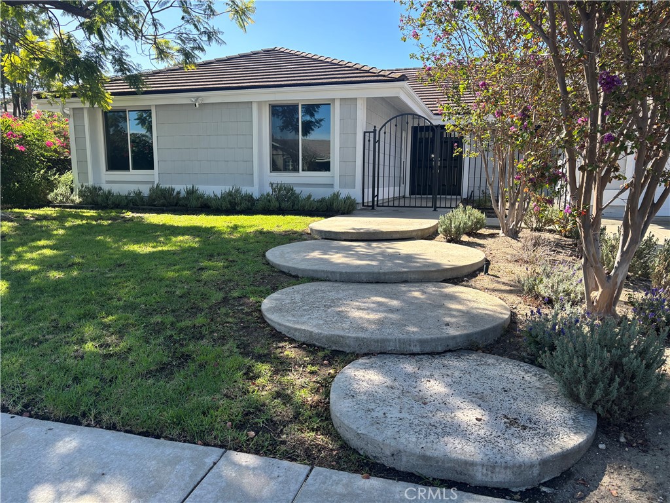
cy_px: 252
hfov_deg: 67.3
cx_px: 335
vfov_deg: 53.1
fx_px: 503
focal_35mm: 26
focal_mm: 5.96
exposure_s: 1/1047
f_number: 1.6
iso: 50
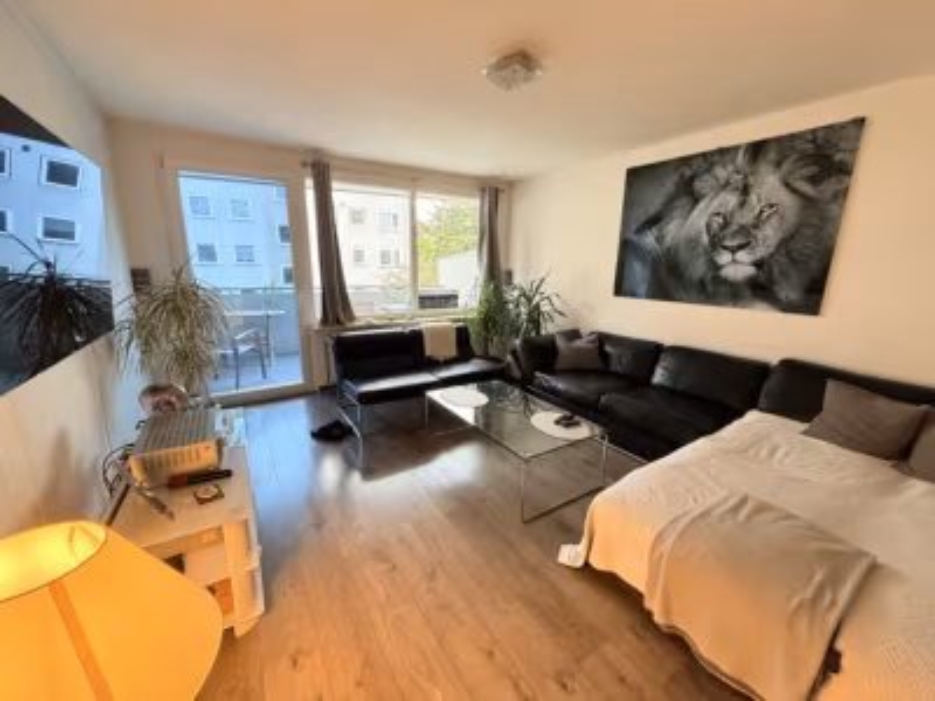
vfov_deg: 85.7
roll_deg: -1.4
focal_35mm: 14
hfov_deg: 102.1
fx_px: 378
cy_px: 350
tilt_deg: -13.5
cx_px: 468
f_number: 2.2
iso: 400
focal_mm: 2.22
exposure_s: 1/50
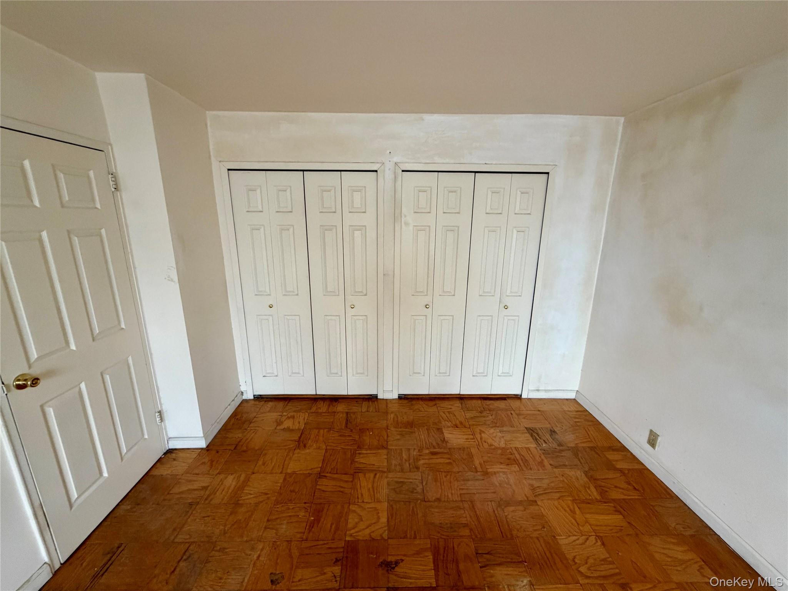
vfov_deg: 85.7
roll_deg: -0.7
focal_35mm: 14
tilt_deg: -13.0
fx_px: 319
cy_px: 296
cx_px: 394
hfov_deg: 102.1
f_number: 2.2
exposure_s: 1/115
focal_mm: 2.22
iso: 320
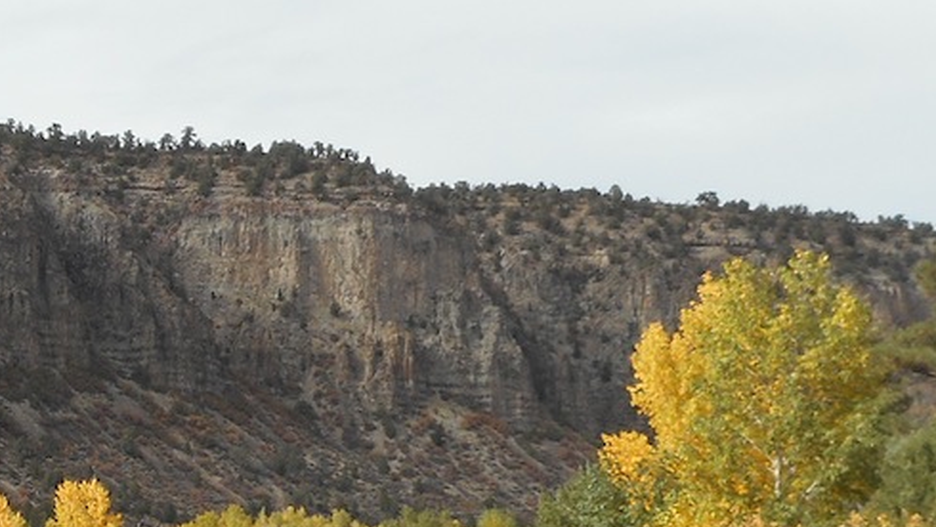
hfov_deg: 16.2
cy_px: 425
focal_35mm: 130
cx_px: 4
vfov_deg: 9.3
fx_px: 3228
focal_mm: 6.9
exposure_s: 1/320
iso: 80
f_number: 4.5
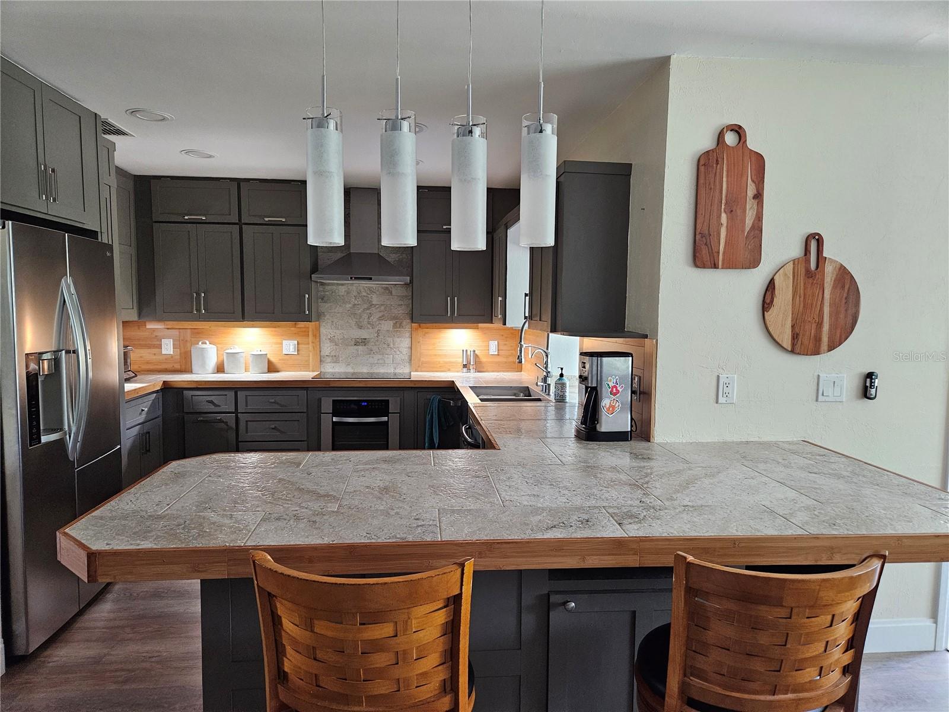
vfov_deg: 58.9
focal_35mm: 23
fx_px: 631
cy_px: 356
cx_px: 474
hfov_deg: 73.9
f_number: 1.8
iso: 640
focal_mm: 5.4
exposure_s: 1/120
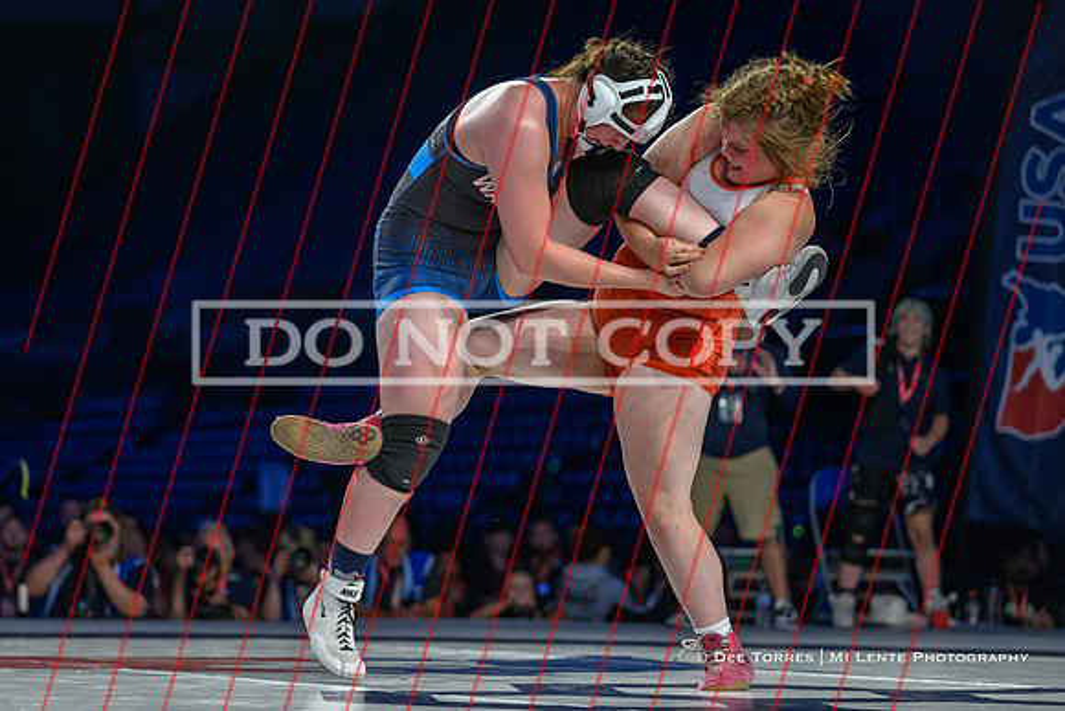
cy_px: 359
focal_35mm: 118
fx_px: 3484
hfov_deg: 17.4
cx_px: 466
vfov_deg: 11.6
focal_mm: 98
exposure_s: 1/800
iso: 1000
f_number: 2.8
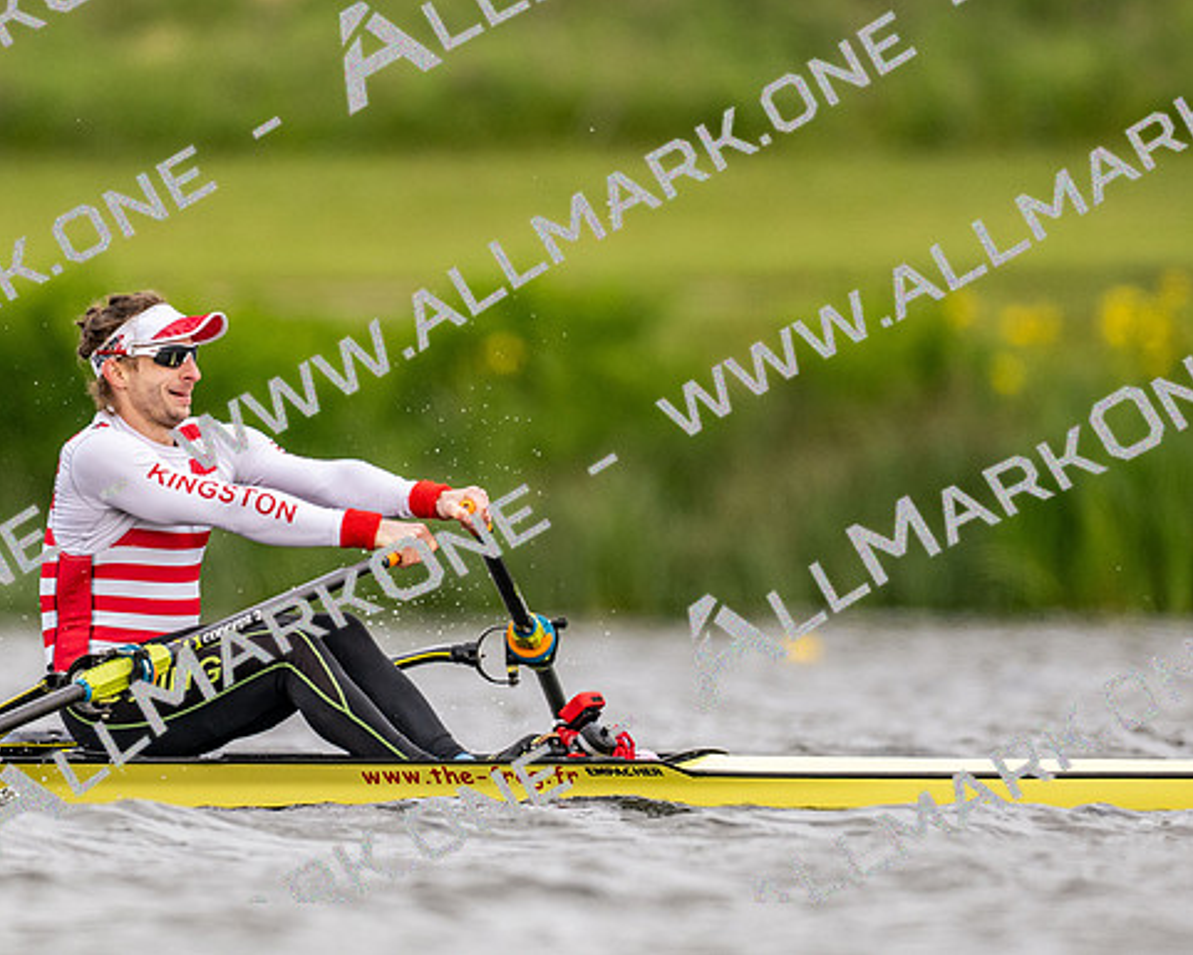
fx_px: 35986
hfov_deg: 1.9
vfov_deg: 1.5
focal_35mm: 1019
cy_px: 478
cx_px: 476
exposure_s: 1/2500
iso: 720
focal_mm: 600
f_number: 4
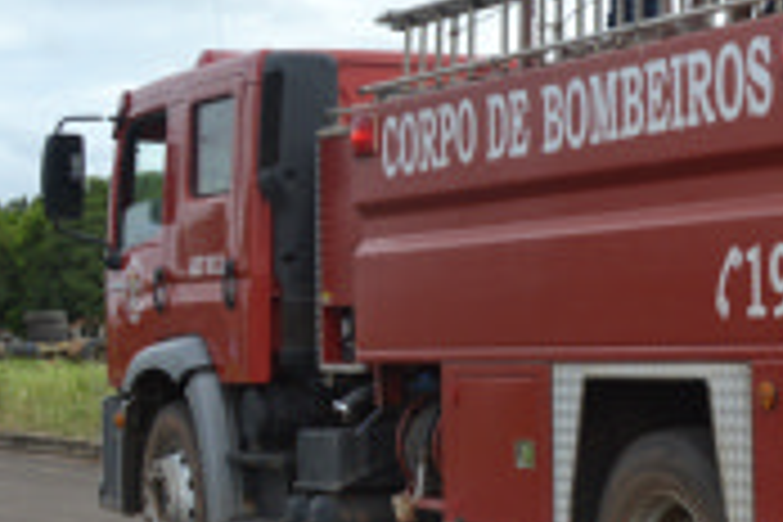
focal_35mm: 95
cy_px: 223
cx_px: 1008
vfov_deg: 14.4
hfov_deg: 19.8
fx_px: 2066
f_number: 5.6
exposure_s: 1/1250
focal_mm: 22
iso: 400
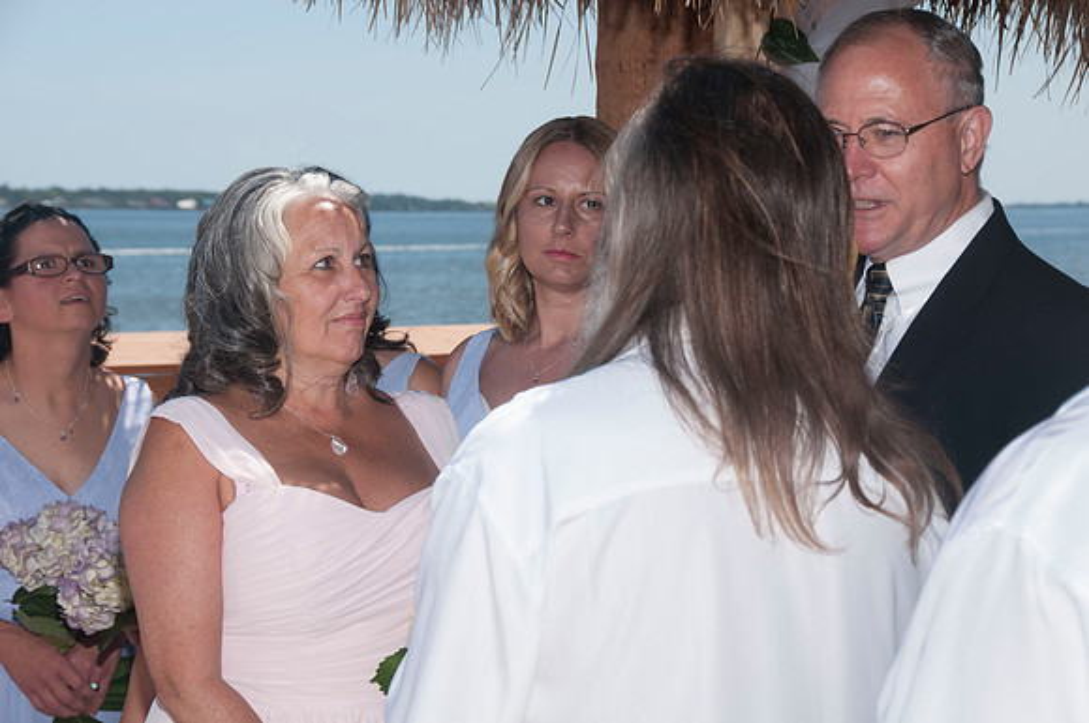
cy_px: 362
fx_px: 3625
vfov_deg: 11.4
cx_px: 544
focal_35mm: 120
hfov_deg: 17.1
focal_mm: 80
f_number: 11
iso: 100
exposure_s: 1/250
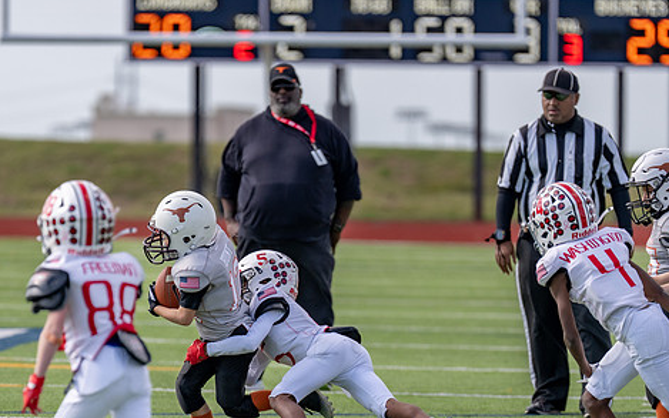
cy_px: 354
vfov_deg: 3.4
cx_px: 263
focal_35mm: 383
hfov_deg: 5.5
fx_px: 6982
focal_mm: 200
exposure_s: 1/3200
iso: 160
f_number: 2.8
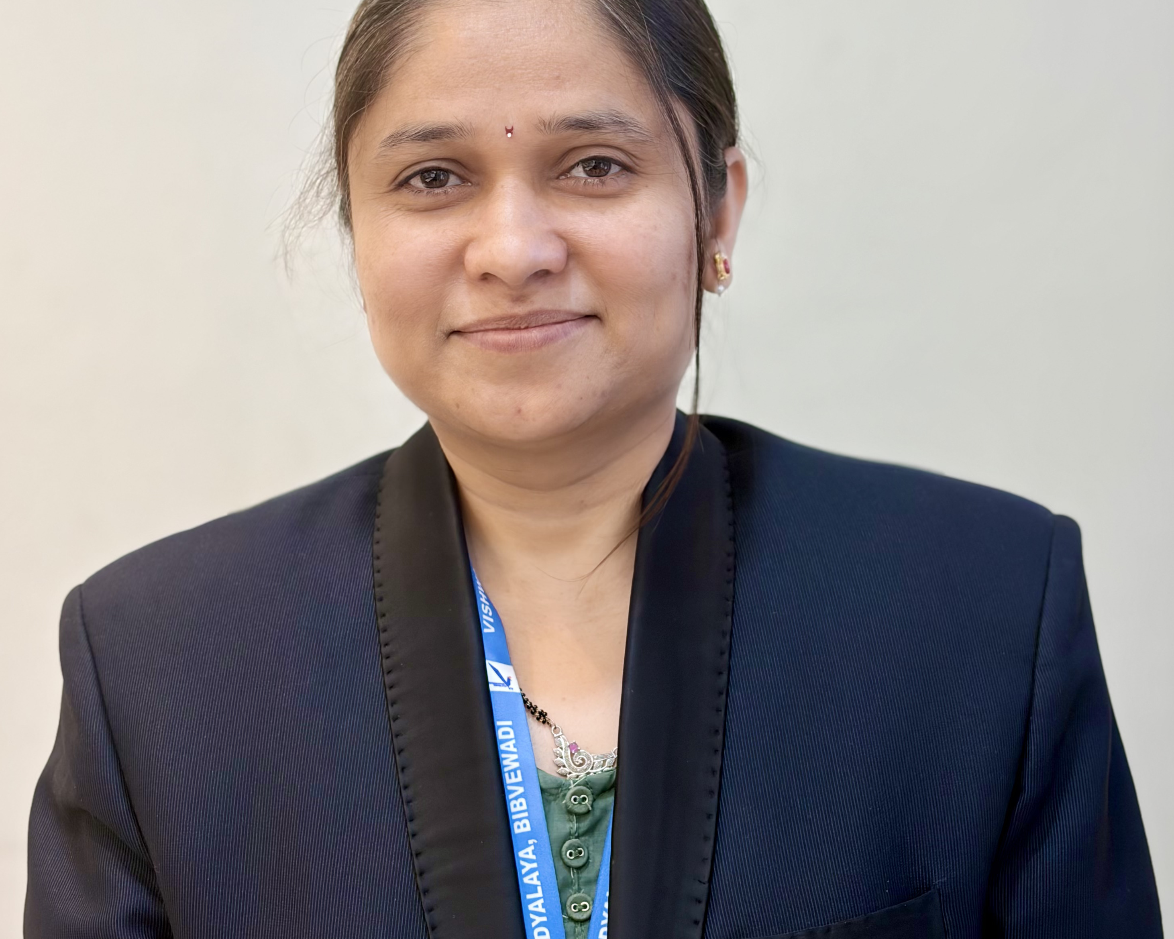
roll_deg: +1.5
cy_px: 334
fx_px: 2432
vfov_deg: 21.8
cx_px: 577
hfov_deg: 27.1
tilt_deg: -4.3
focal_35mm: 70
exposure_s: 1/50
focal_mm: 5.96
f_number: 1.6
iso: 64
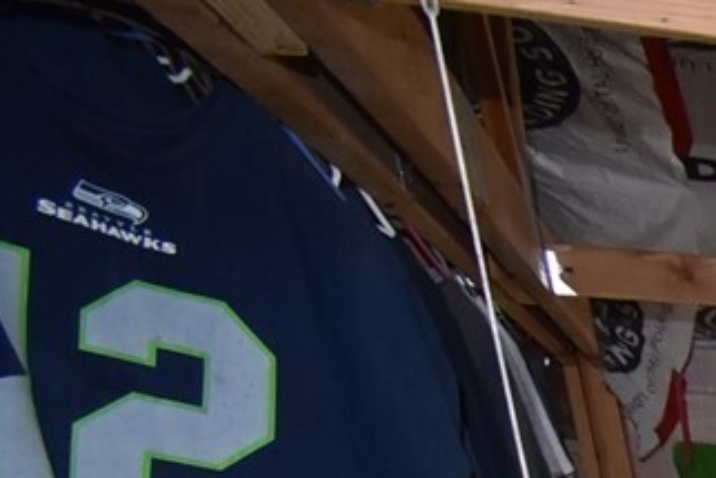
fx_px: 1572
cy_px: 1198
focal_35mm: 79
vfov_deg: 12.7
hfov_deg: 13.9
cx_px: 1841
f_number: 4.5
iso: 1000
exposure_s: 1/60
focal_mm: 10
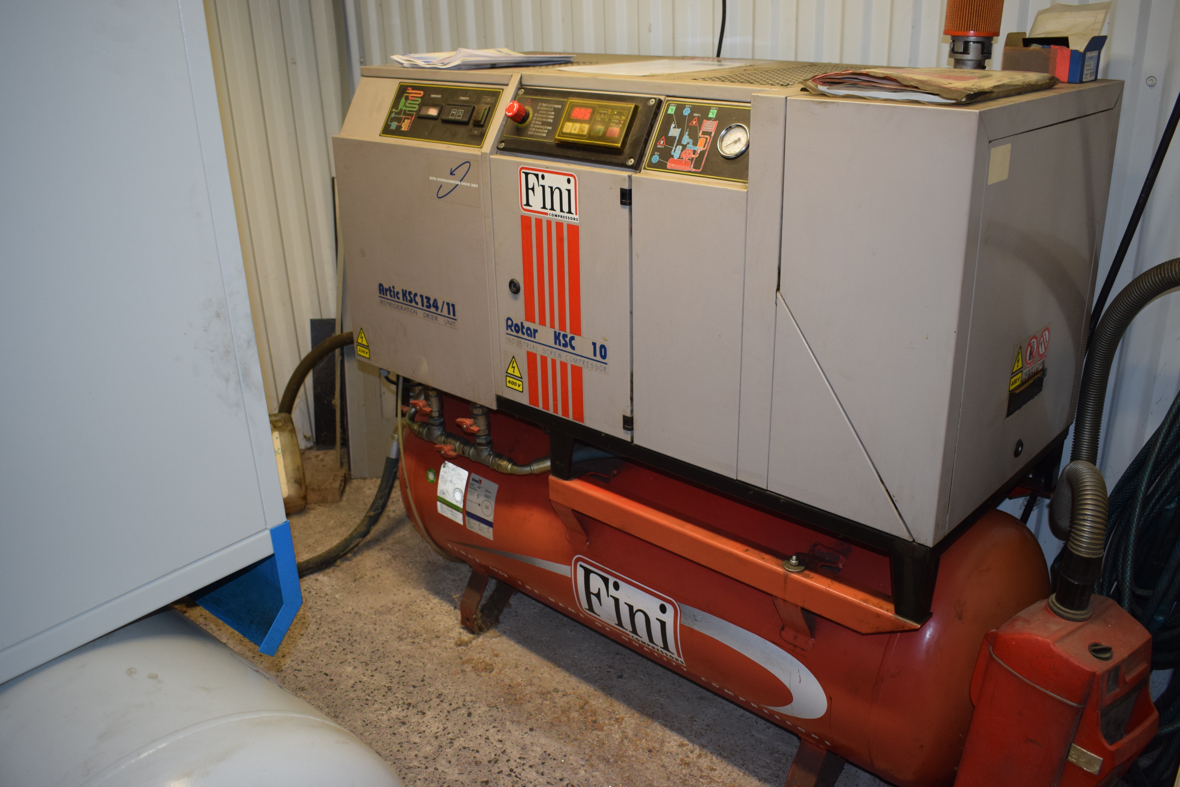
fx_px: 983
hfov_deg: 61.9
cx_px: 590
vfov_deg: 43.6
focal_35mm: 30
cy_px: 394
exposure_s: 1/60
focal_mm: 20
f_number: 4
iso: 800
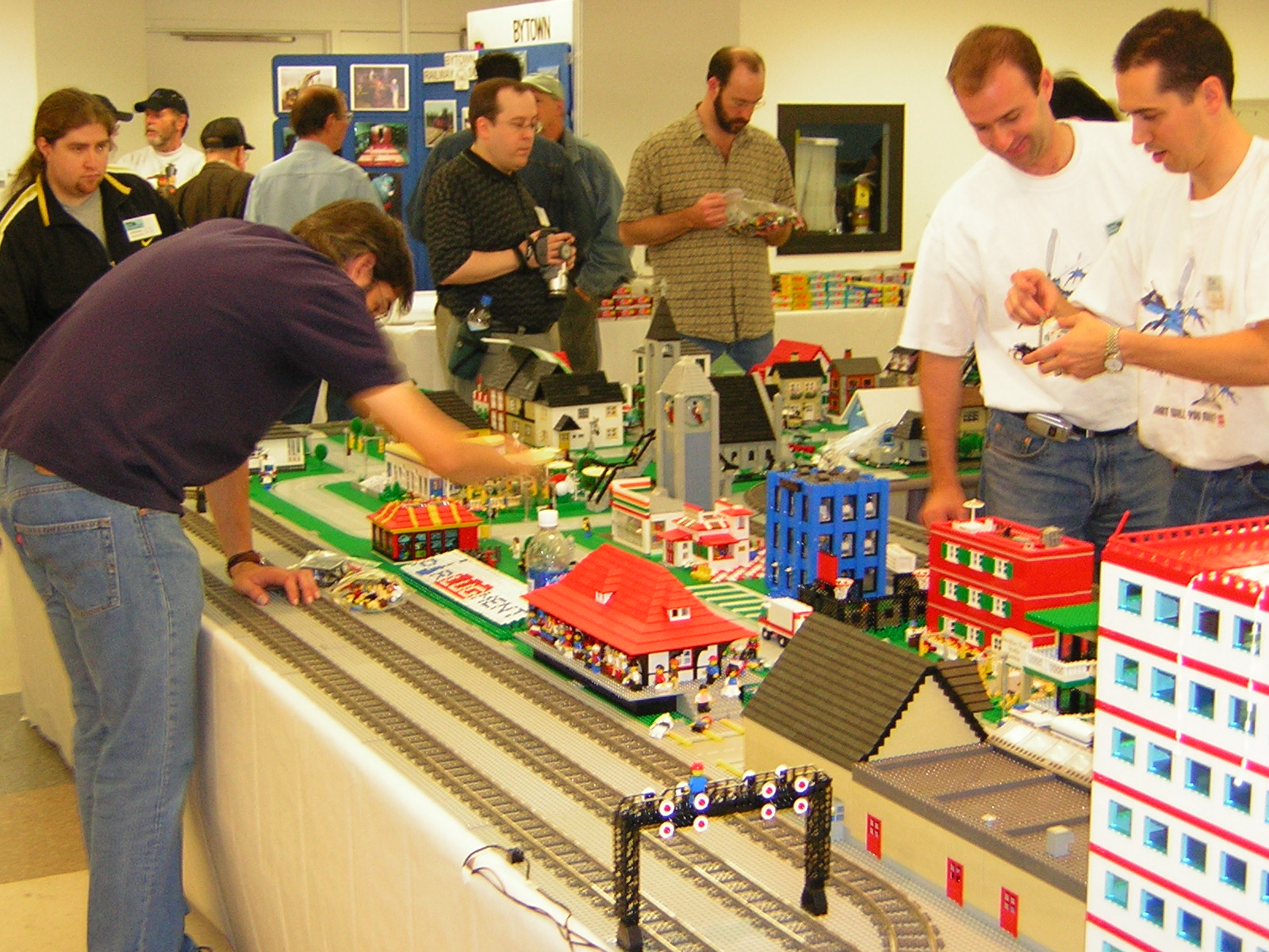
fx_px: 1980
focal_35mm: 54
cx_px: 634
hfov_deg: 35.5
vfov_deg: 27.0
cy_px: 476
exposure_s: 1/6.2
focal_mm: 7.1
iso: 91
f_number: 3.2
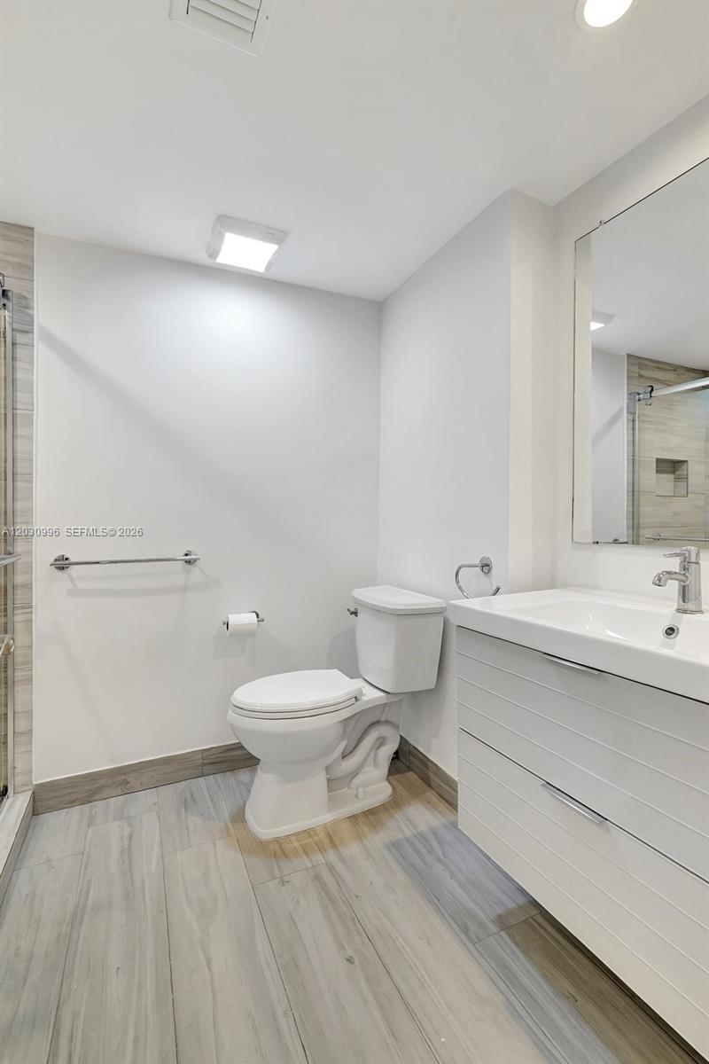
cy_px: 532
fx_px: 487
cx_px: 354
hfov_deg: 72.1
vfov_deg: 95.0
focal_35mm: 16
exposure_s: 1/6
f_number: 13
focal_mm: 16.5
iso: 640
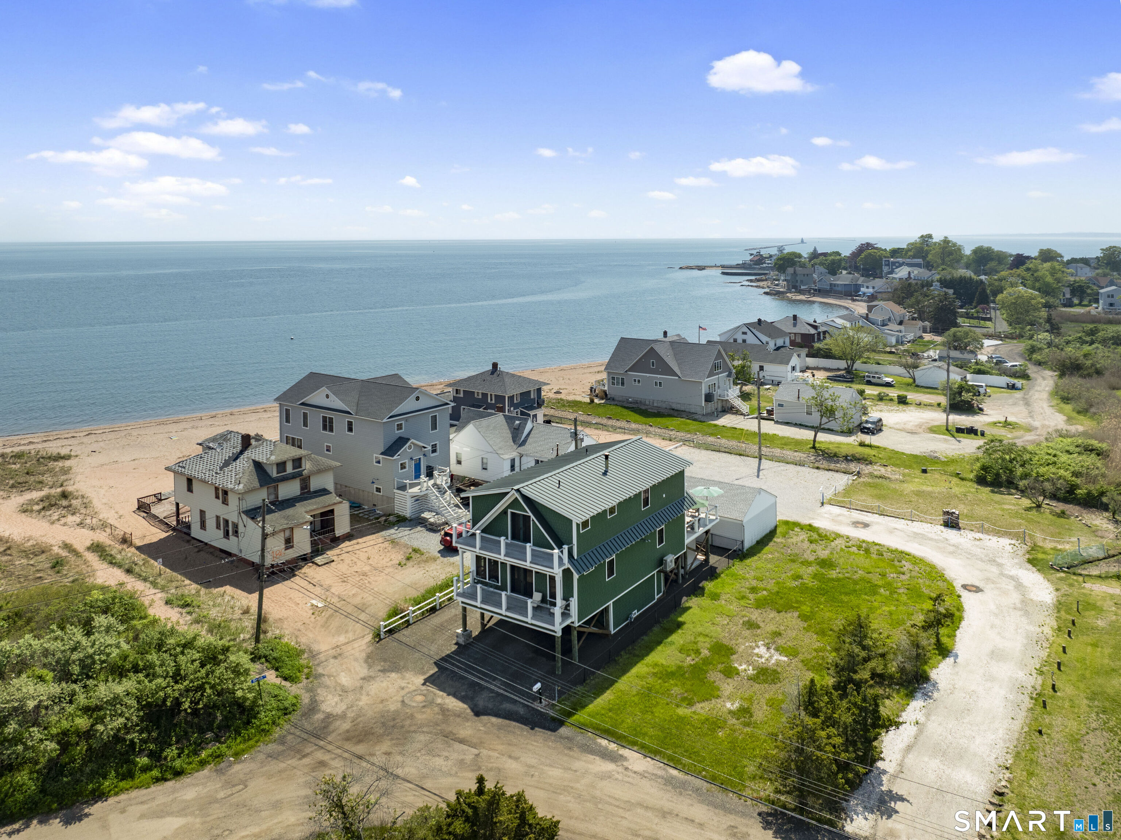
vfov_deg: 56.8
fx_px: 777
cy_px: 420
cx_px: 560
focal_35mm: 24
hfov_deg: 71.6
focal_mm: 12.29
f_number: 2.8
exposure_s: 1/3200
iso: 130
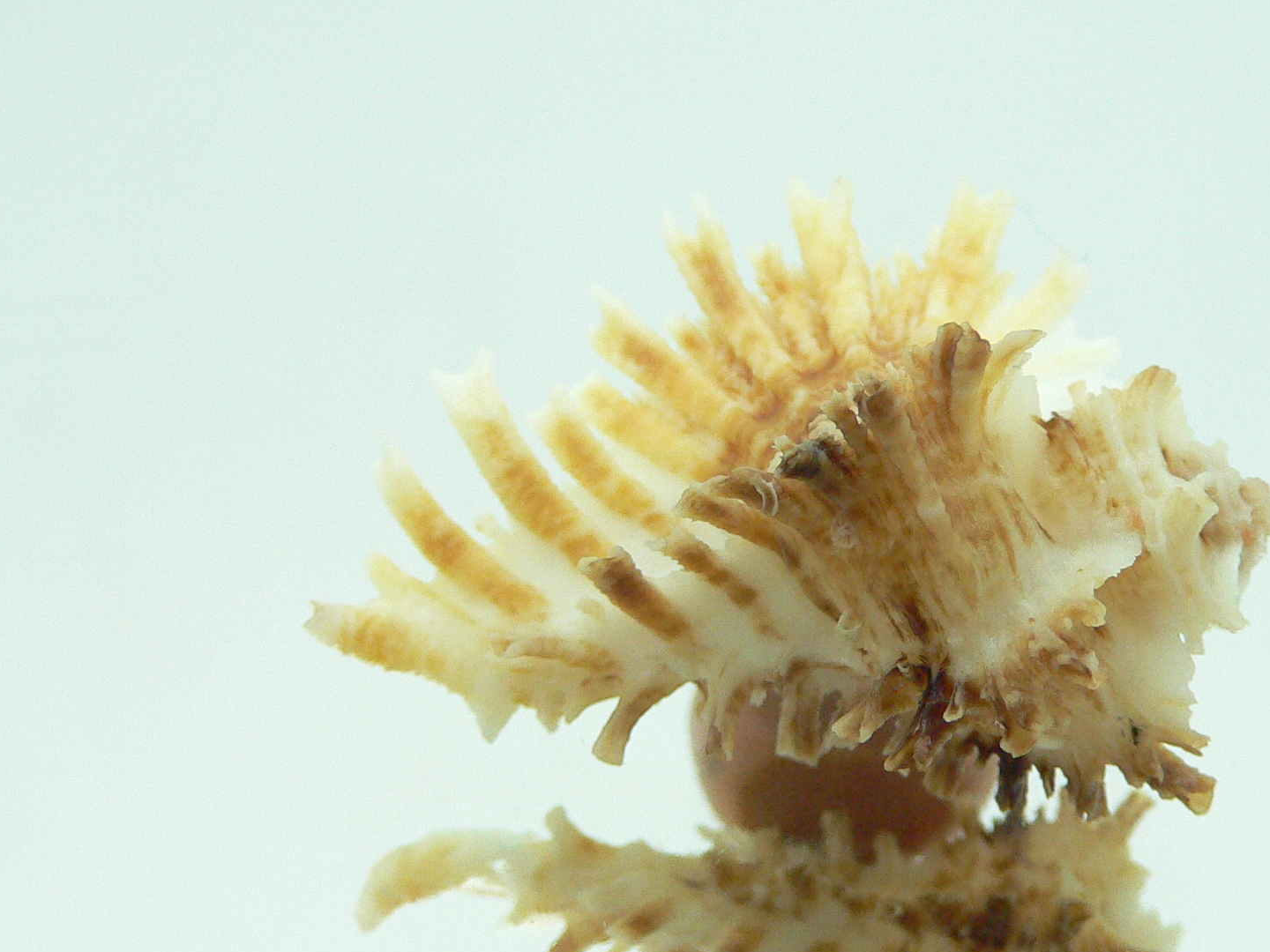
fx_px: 1798
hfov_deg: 38.7
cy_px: 560
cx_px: 796
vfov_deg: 29.6
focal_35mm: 49
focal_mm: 4.6
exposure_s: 1/60
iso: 200
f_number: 2.8
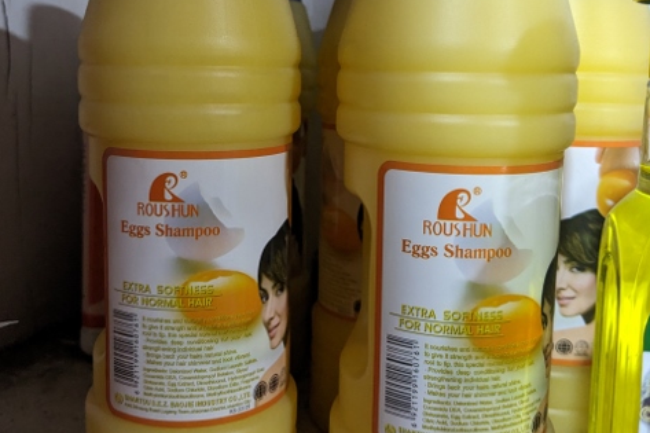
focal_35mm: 38
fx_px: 686
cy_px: 147
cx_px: 322
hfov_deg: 50.7
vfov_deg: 34.7
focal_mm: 4.38
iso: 380
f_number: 1.73
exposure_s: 1/39.5
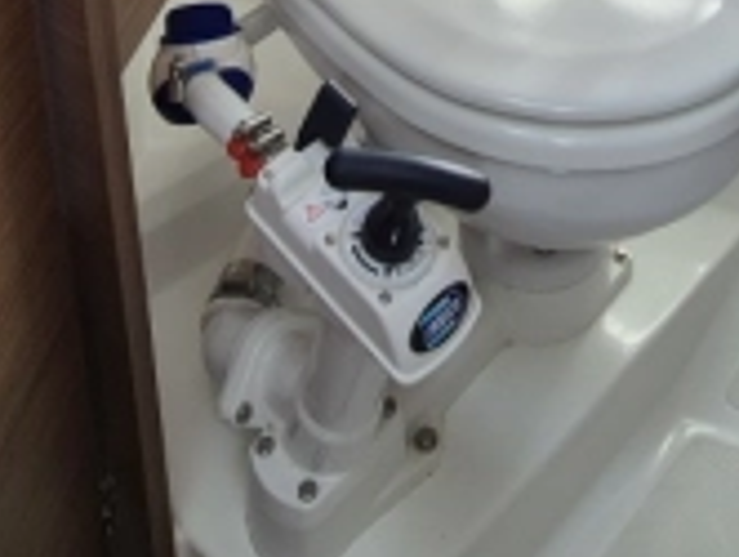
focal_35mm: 43
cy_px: -283
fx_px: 919
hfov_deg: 43.4
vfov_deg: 25.3
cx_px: 472
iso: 50
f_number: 2.2
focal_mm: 2.2
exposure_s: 1/168
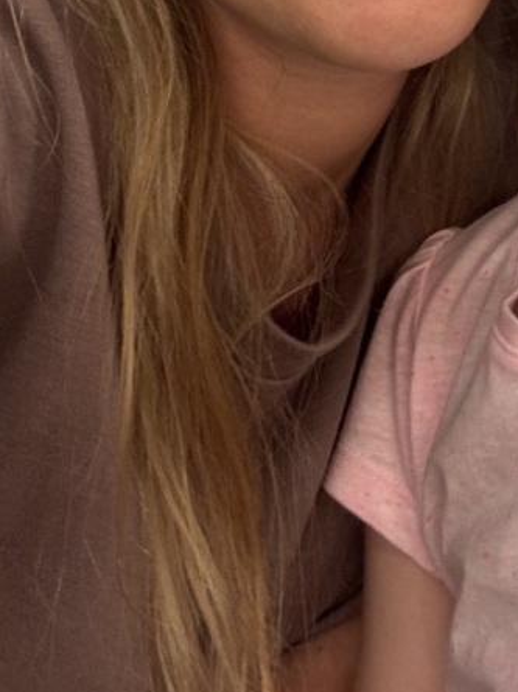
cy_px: -122
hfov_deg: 19.6
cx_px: 560
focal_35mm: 72
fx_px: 1439
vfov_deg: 24.7
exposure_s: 1/50
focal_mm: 2.69
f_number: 1.9
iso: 50
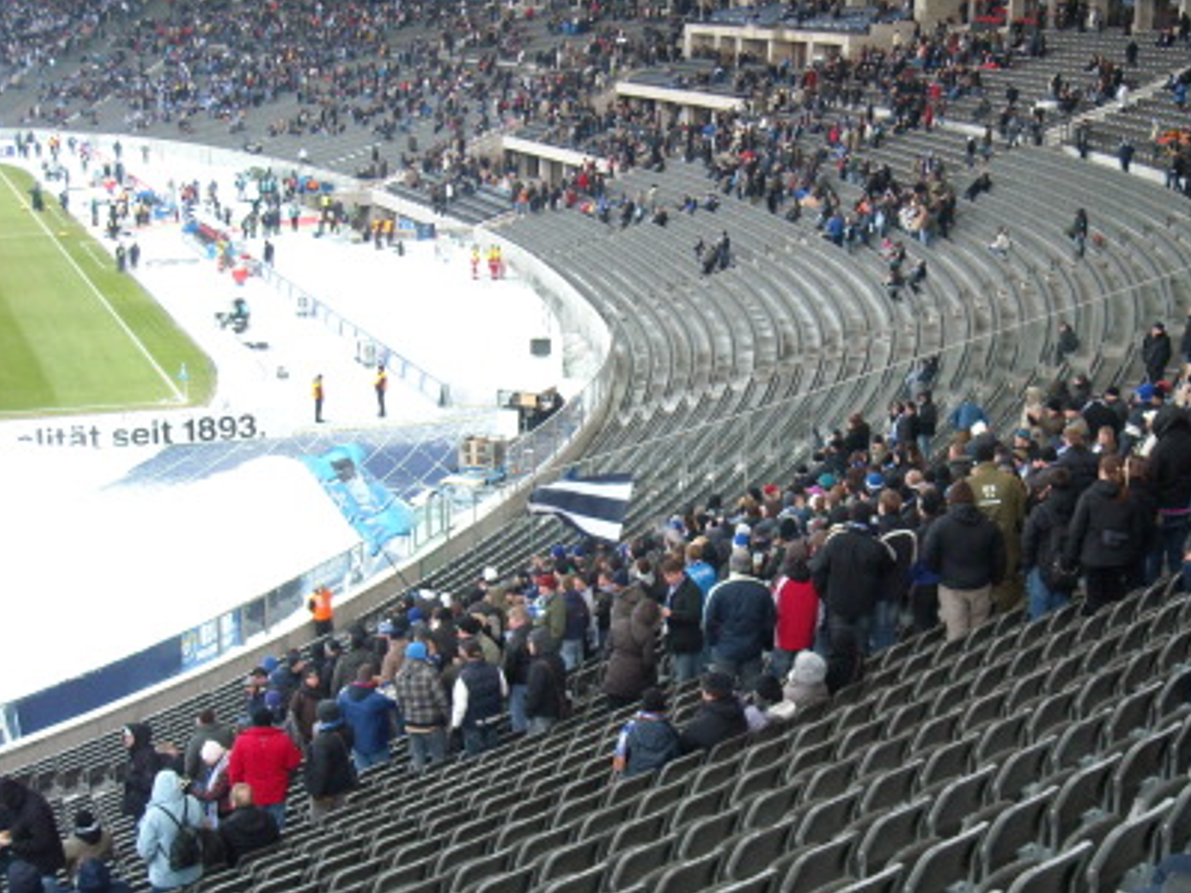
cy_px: 537
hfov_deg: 34.8
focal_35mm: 55
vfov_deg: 26.5
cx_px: 706
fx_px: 1892
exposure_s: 1/60
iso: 175
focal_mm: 7.1
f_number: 3.1
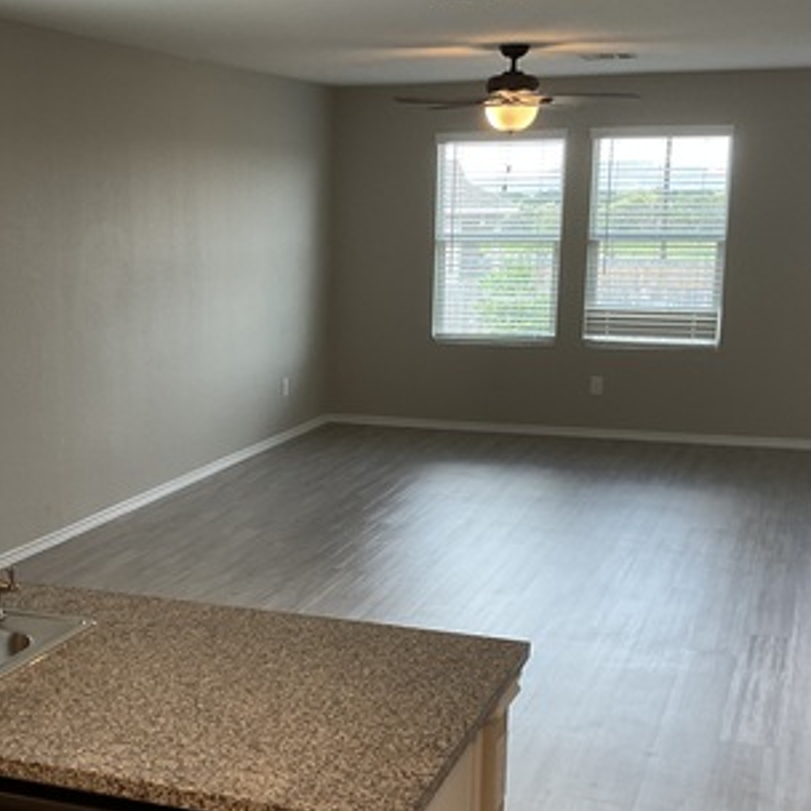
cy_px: 502
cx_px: 213
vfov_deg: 31.5
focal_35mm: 54
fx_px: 1431
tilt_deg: -12.0
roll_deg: -0.6
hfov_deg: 31.1
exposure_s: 1/120
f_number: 1.8
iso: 64
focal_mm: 3
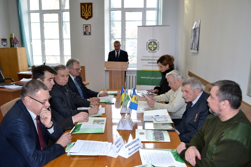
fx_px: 188
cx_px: 126
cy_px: 84
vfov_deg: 48.0
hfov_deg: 67.4
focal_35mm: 27
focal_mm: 18
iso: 400
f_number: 4
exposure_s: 1/100
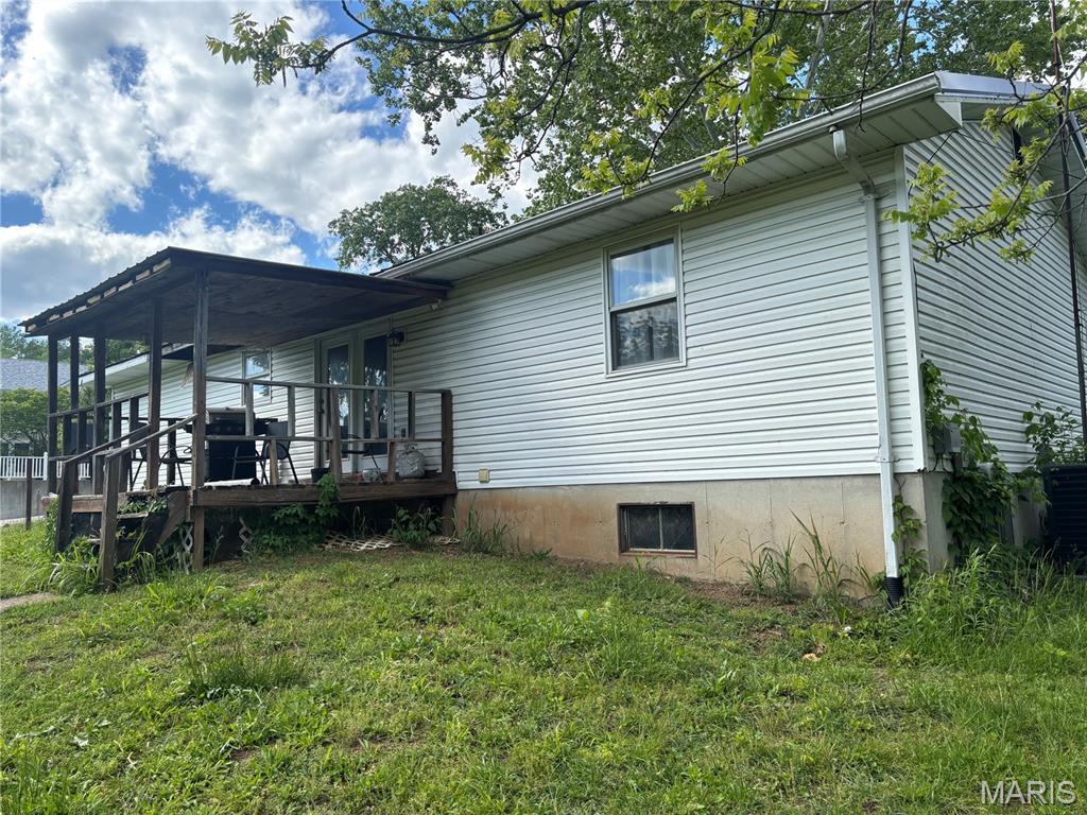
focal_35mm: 26
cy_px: 408
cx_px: 544
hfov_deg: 67.3
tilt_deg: +6.8
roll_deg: +0.4
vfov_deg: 53.1
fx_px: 816
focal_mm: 5.96
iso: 50
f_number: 1.6
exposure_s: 1/1499
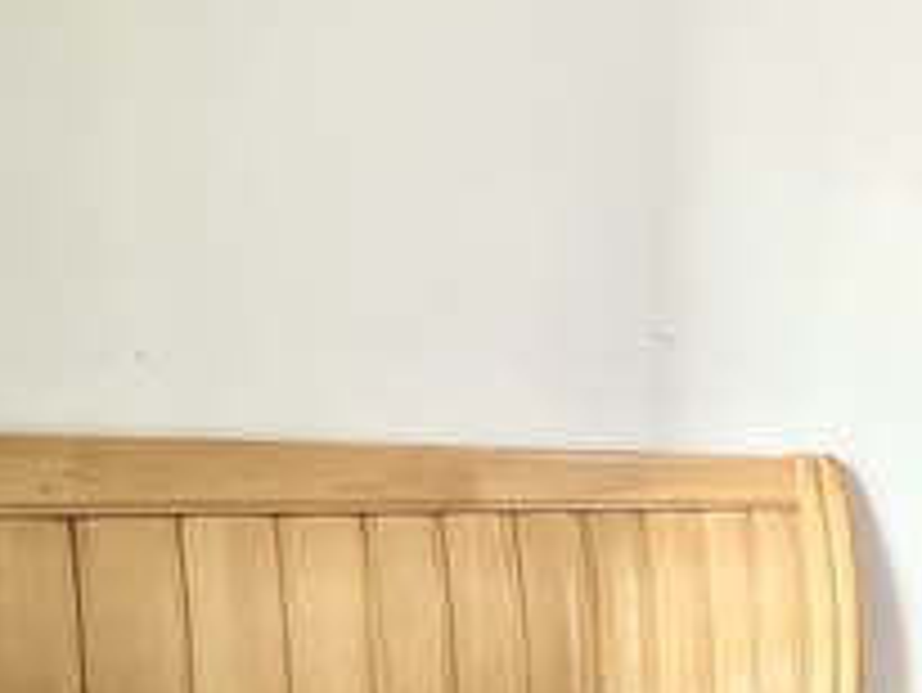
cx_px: 980
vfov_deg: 36.3
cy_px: 572
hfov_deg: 40.8
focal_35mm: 38
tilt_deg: -7.9
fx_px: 1013
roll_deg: -3.7
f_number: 1.8
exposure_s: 1/50
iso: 160
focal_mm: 1.57
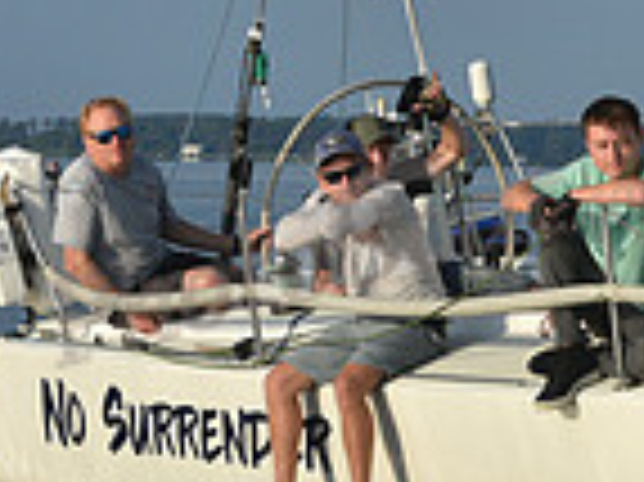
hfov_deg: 7.1
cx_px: 919
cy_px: 421
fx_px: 5093
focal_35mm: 274
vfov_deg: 5.4
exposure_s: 1/800
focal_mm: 70
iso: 320
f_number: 10
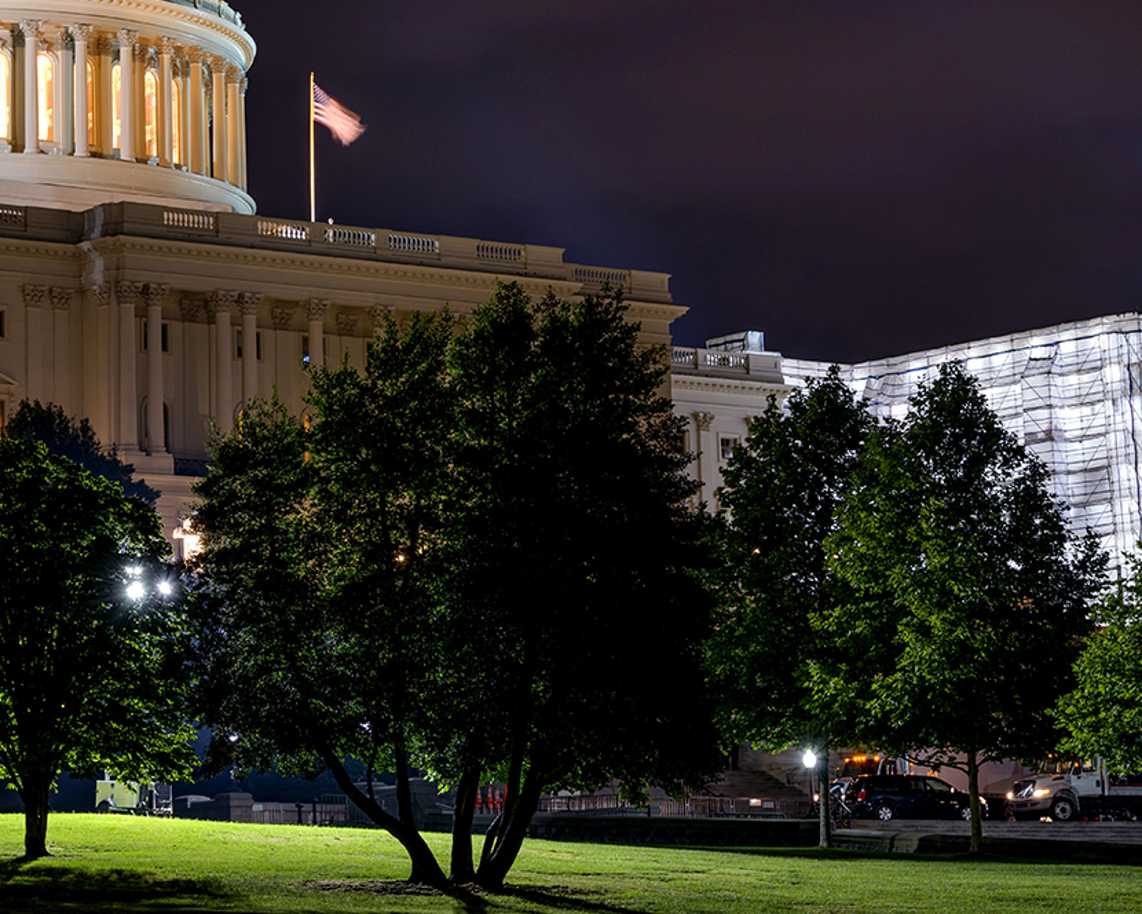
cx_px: -29
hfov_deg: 16.5
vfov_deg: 13.4
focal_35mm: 114
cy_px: 142
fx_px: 3853
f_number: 8
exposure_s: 10
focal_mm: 56
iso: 31
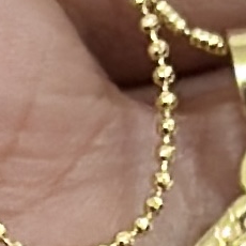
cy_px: 341
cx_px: 59
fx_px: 3103
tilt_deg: -30.5
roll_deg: -4.1
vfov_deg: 4.5
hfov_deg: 4.5
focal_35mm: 386
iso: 125
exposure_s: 1/60
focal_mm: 6.86
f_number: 1.78
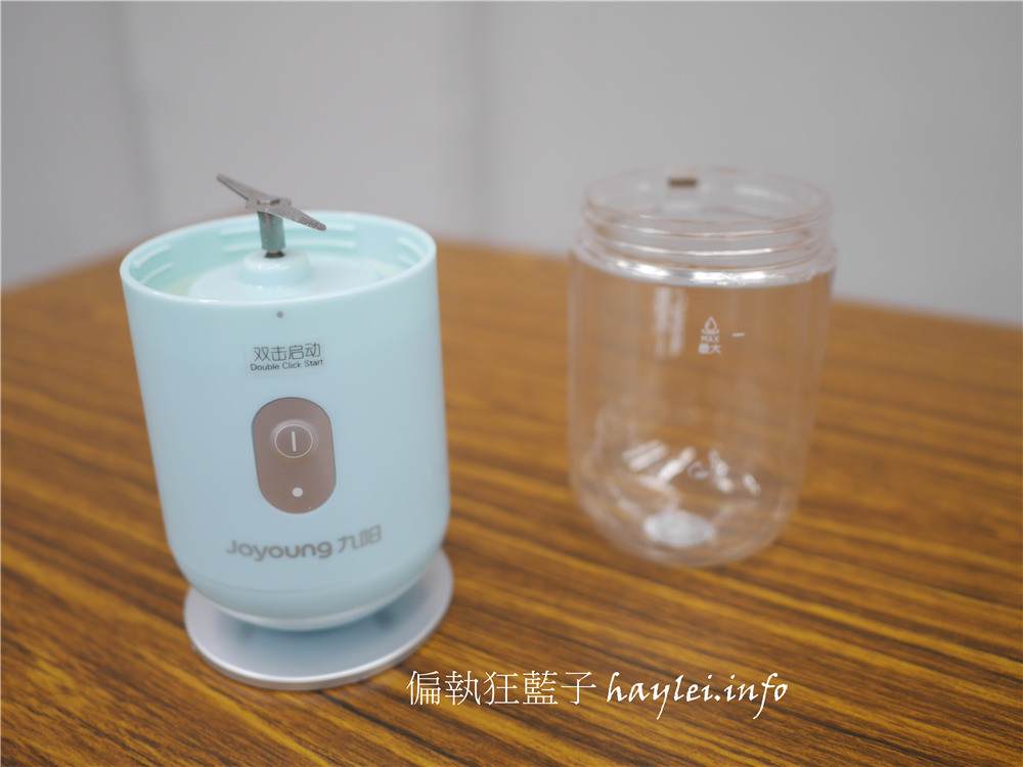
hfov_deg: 60.0
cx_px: 512
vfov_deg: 46.8
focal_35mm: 30
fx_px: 887
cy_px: 384
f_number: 1.7
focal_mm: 15
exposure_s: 1/60
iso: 200
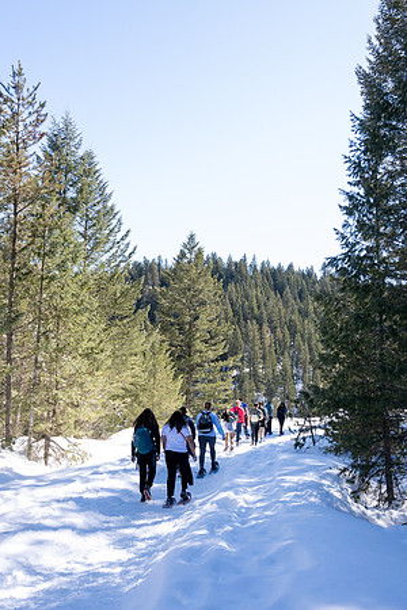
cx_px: 196
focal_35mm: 39
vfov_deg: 49.2
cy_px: 314
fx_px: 666
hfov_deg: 34.0
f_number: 5
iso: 320
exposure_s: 1/500
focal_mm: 24
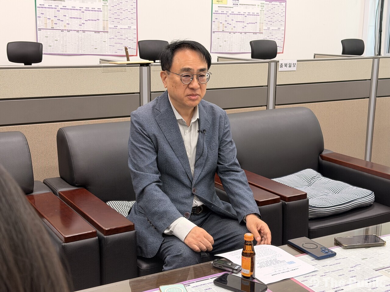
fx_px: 541
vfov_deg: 30.3
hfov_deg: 39.7
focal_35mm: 48
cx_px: 195
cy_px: 146
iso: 100
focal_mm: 6.76
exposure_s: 1/60
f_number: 1.78
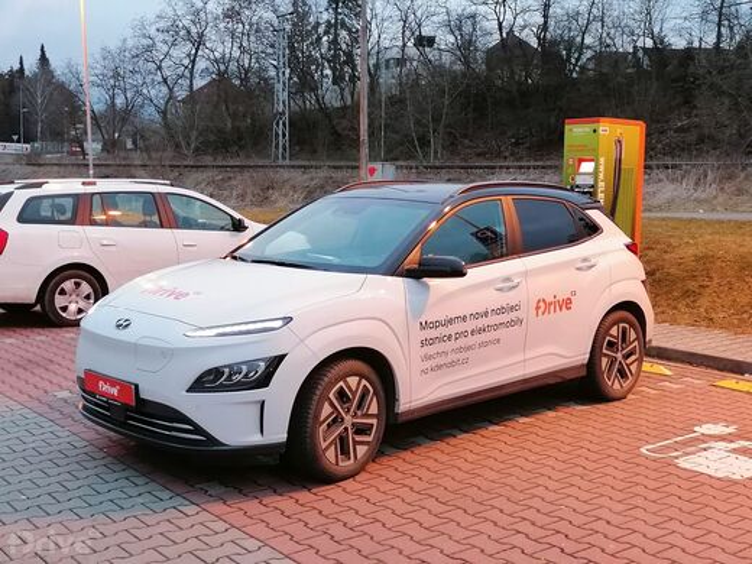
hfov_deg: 41.2
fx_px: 999
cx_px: 376
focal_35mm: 46
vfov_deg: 31.5
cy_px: 282
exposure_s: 1/33.3
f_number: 1.8
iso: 320
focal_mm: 5.3
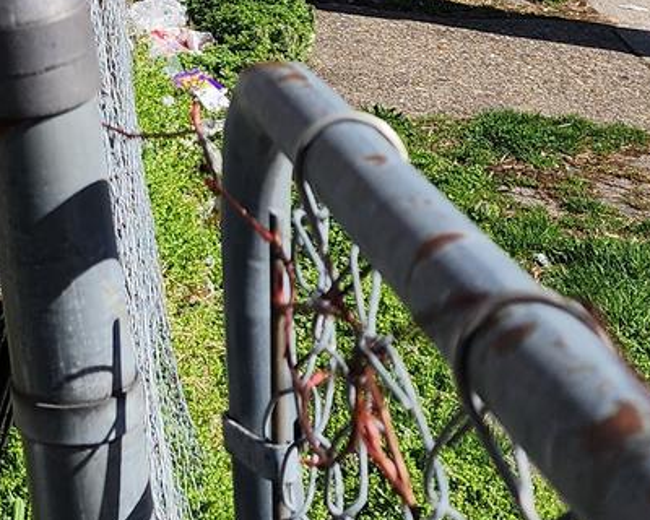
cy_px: -432
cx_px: -265
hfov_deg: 15.6
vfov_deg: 12.2
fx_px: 2212
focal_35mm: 115
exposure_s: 1/1347
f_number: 1.8
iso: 12
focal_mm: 6.4
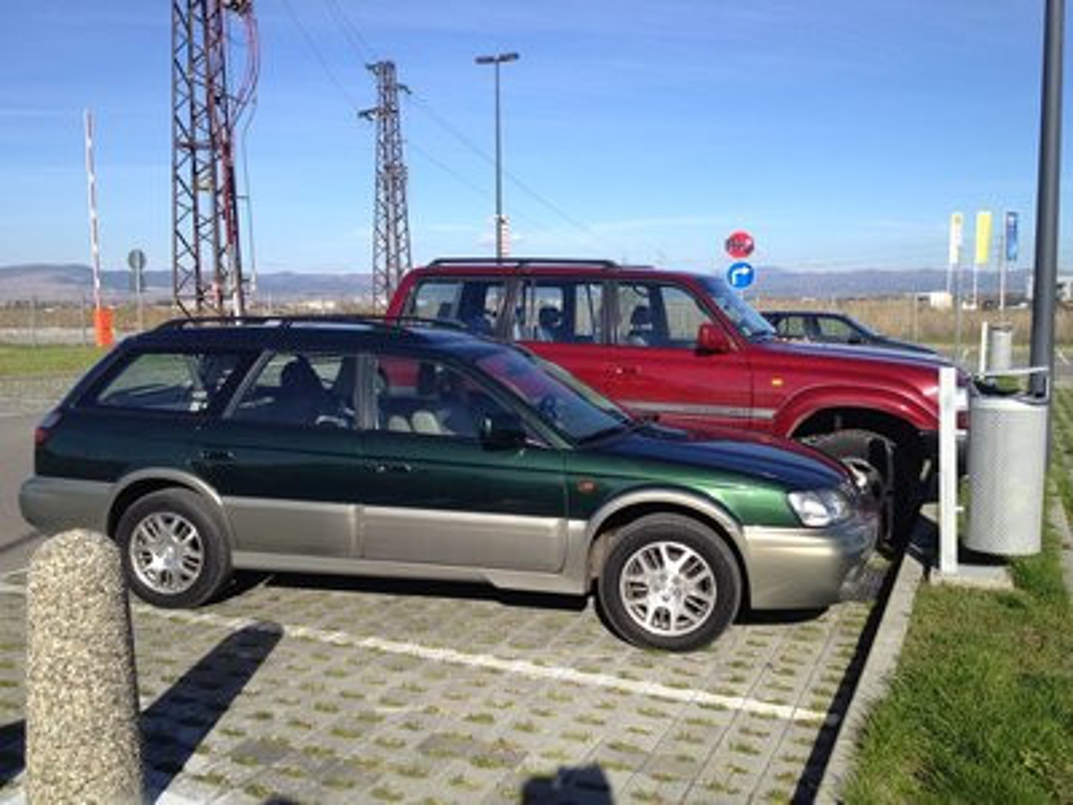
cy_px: 402
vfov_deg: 40.7
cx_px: 536
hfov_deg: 52.6
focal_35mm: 35
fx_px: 1085
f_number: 2.4
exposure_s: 1/1453
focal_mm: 4.28
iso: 50
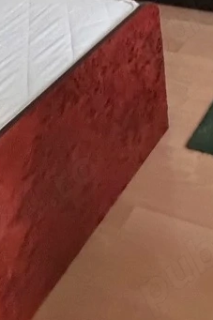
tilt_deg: -7.3
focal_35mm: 57
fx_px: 506
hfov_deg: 20.9
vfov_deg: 23.4
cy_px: -220
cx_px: 301
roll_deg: +2.0
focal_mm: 2.22
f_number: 2.2
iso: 800
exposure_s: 1/60
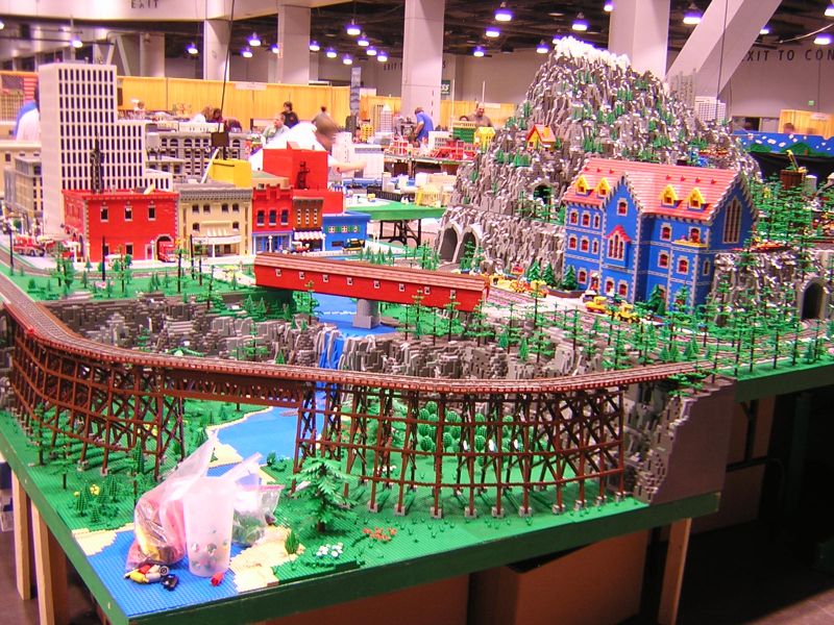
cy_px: 312
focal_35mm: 36
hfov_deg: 51.4
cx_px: 417
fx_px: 867
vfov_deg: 39.7
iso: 109
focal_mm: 4.7
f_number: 2.6
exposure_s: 1/3.6
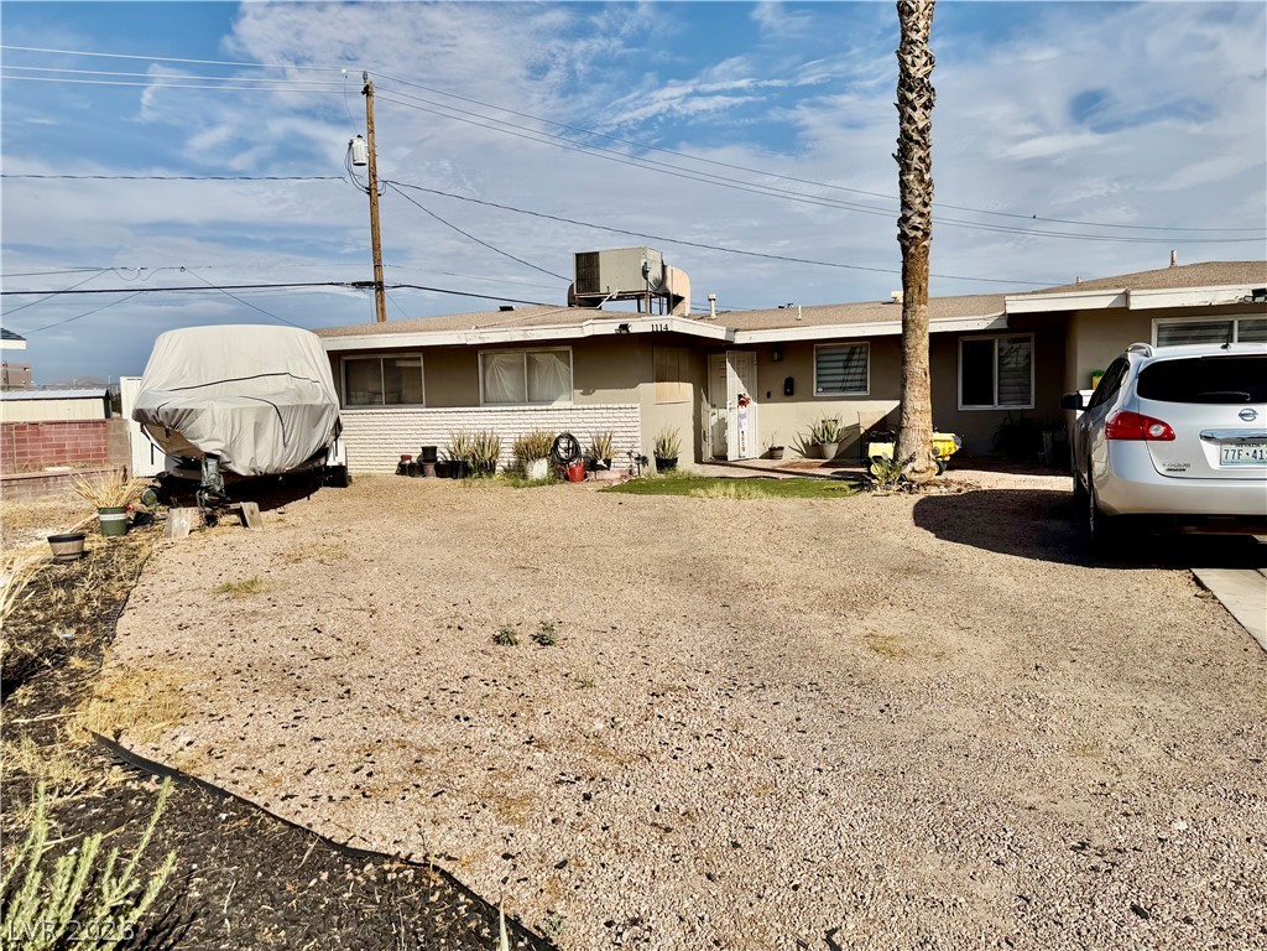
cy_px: 476
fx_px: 878
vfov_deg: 56.8
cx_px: 634
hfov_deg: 71.6
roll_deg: +1.5
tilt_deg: -5.6
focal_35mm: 24
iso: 100
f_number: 1.78
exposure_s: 1/11905
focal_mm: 6.76
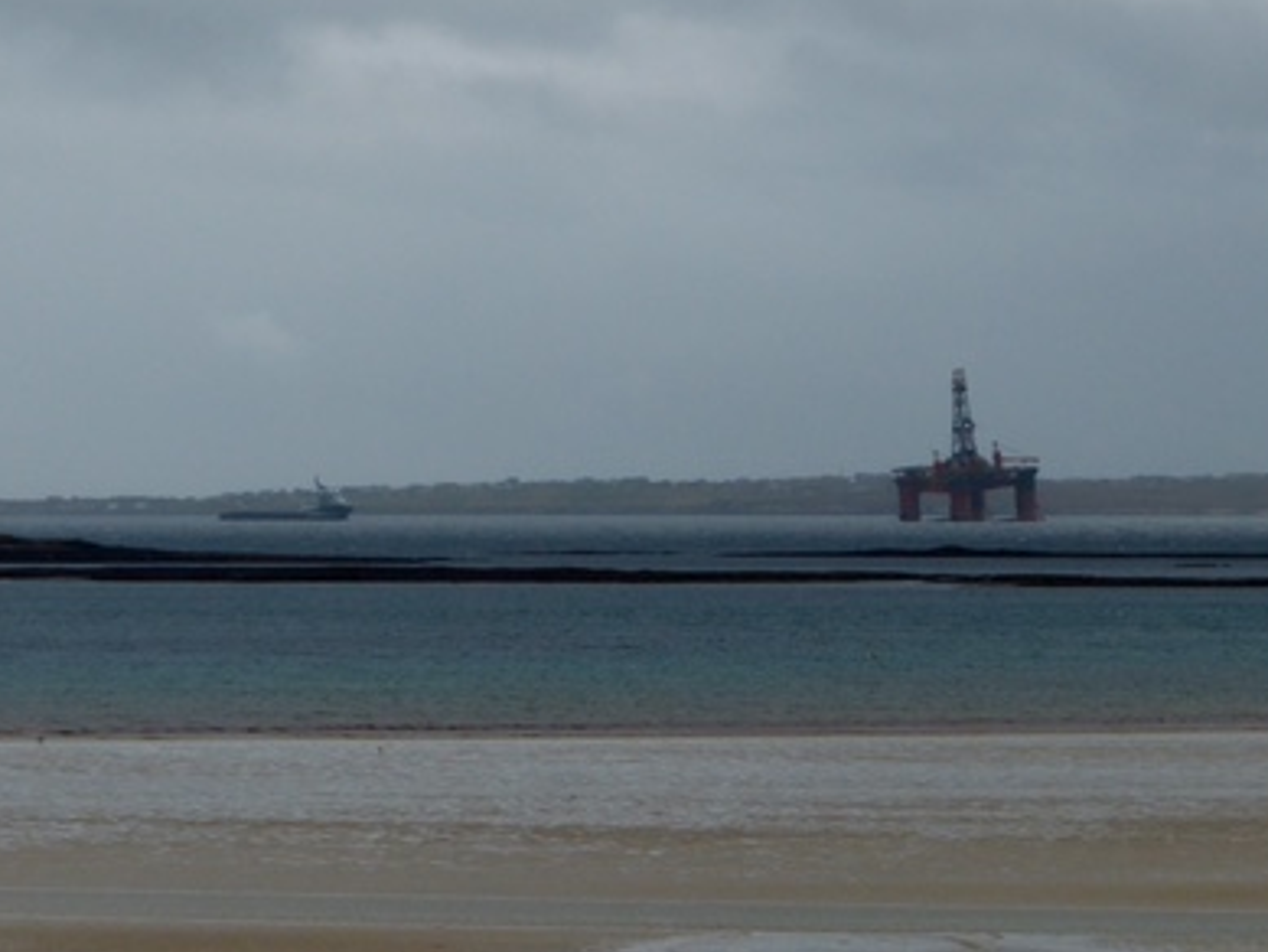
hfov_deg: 10.3
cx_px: 1004
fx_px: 6999
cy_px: 456
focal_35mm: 191
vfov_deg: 7.8
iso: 100
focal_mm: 20.9
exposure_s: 1/500
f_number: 4
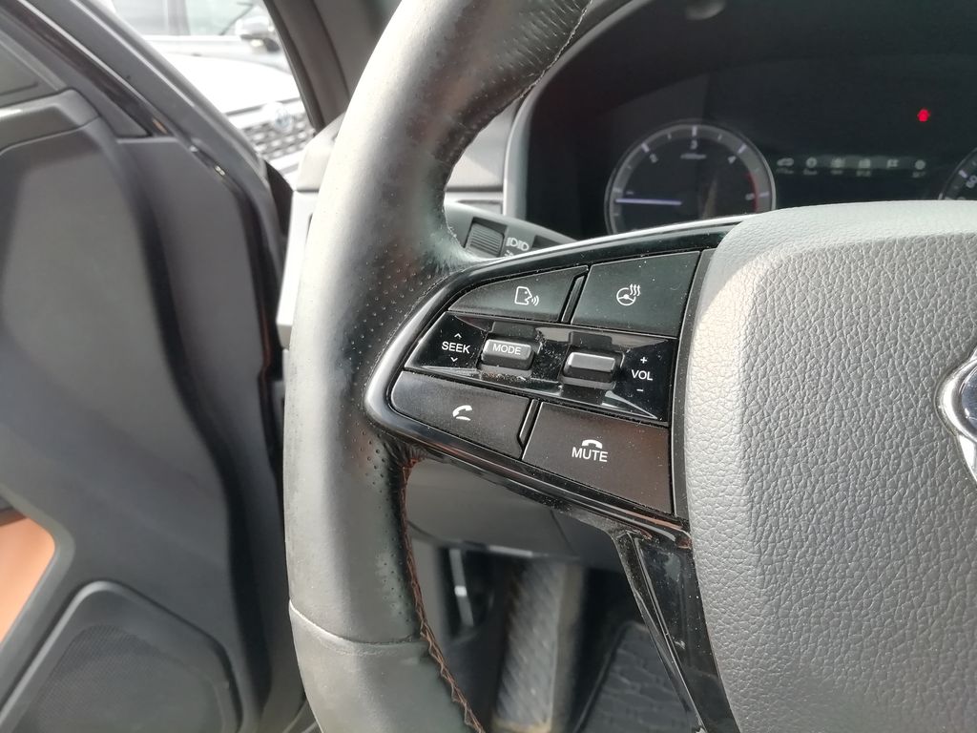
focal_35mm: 26
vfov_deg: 53.1
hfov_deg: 67.3
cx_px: 488
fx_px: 734
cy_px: 366
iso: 80
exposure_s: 1/100
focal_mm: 3.21
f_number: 2.2
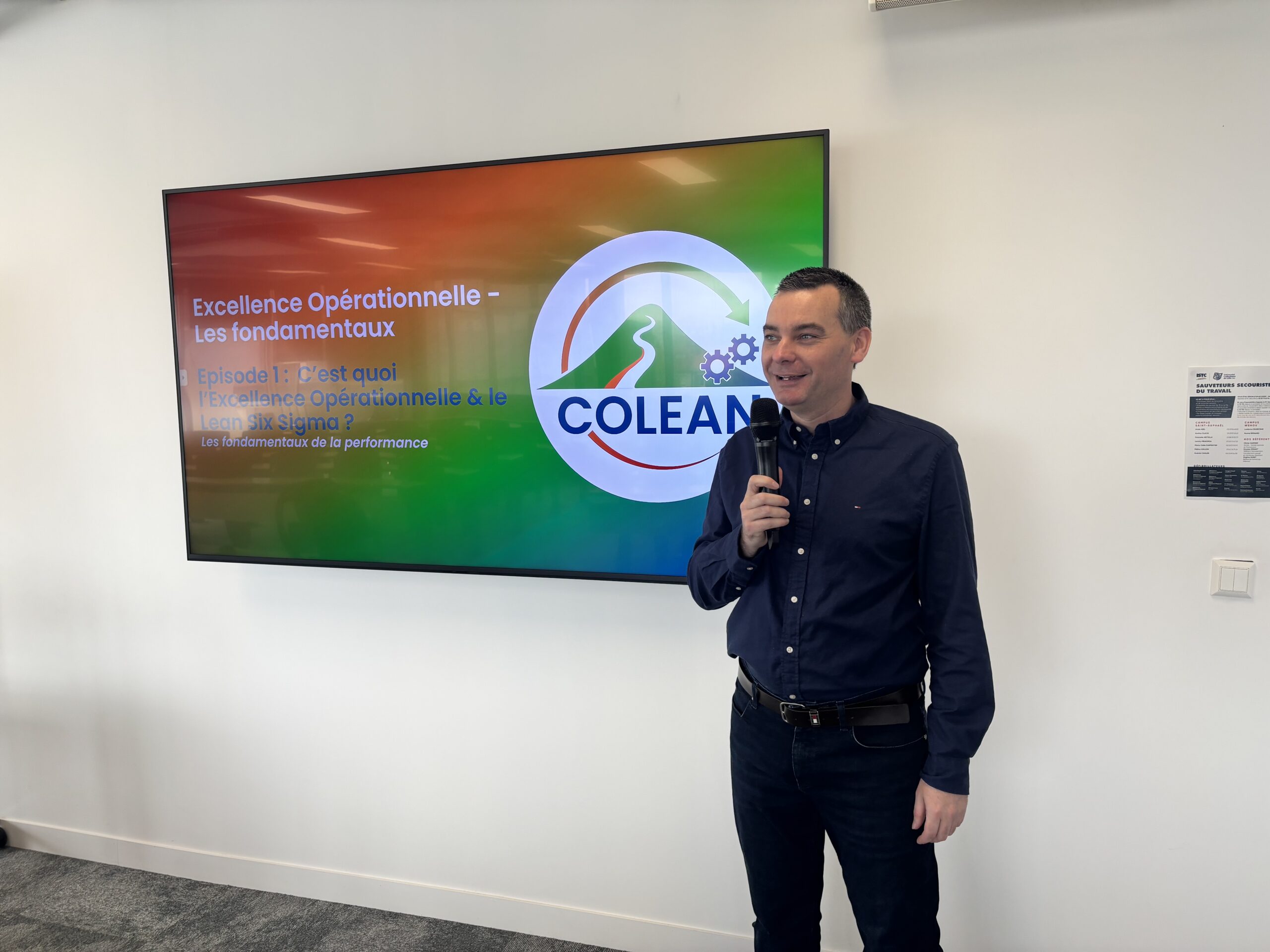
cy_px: 476
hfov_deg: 67.3
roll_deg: +0.6
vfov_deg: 53.1
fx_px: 954
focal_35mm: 26
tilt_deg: -4.3
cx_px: 635
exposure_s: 1/120
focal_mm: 5.96
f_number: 1.6
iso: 50
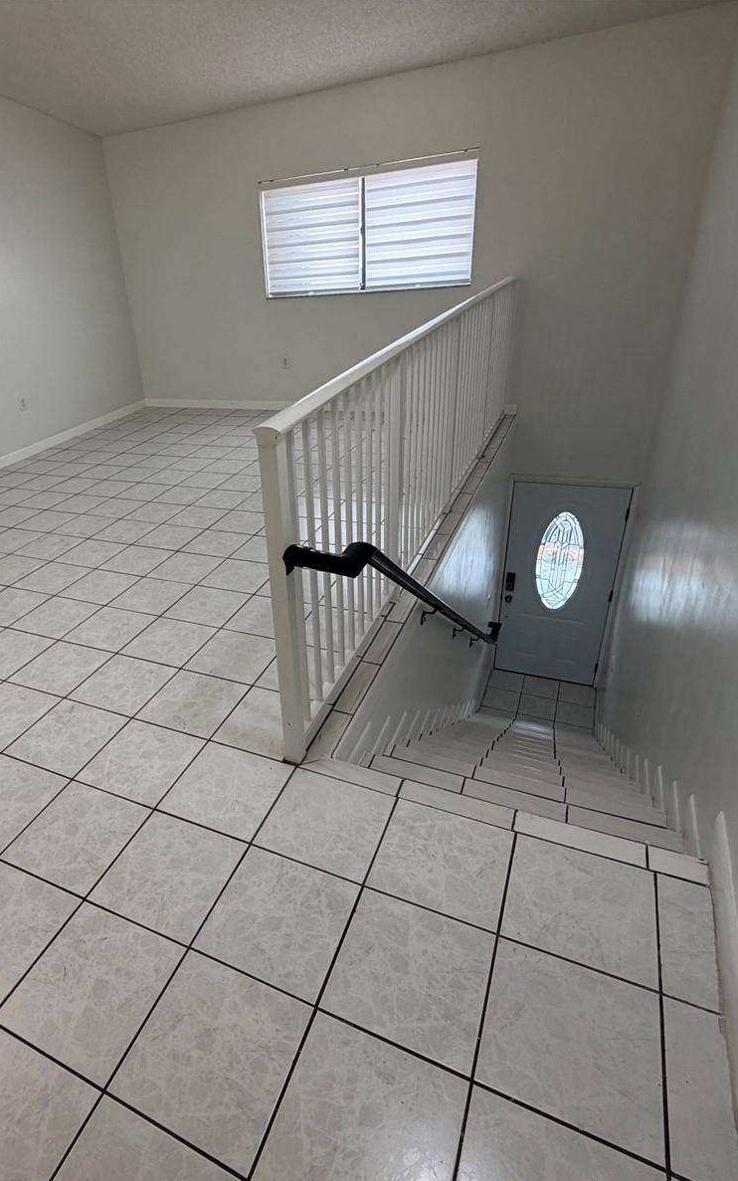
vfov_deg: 85.1
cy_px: 595
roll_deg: +6.5
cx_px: 254
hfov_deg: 58.5
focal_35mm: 20
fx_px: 644
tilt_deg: -27.7
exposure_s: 1/60
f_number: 2.2
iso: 160
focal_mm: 2.22
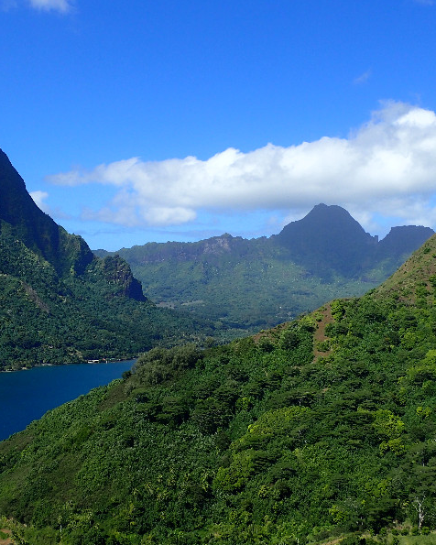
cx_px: 238
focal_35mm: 42
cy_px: 272
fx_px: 677
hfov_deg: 35.6
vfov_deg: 43.8
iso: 100
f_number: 9
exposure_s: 1/160
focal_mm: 5.87
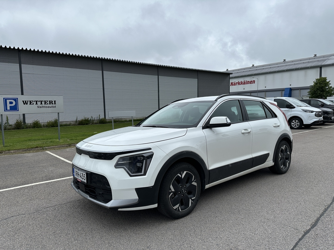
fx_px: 232
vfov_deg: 56.8
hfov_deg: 71.6
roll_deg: +1.8
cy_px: 125
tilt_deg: -4.3
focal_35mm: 24
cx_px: 167
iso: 80
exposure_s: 1/3472
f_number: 1.78
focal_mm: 6.86
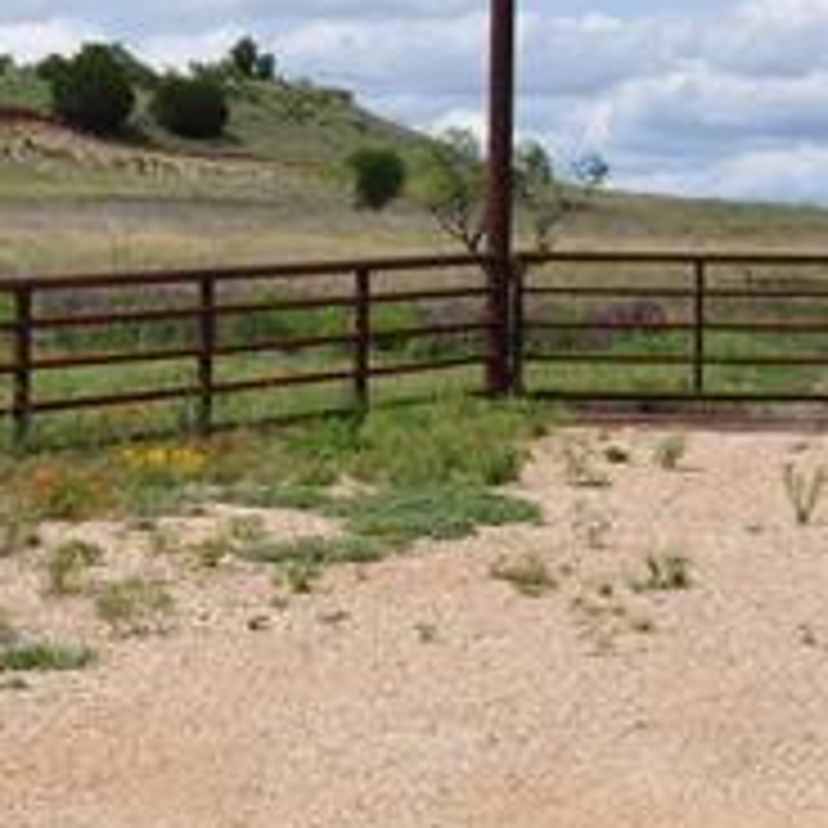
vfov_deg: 12.2
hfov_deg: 12.2
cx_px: 828
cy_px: 36
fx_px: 3843
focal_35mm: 142
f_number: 11
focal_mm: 20
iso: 200
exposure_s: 1/500
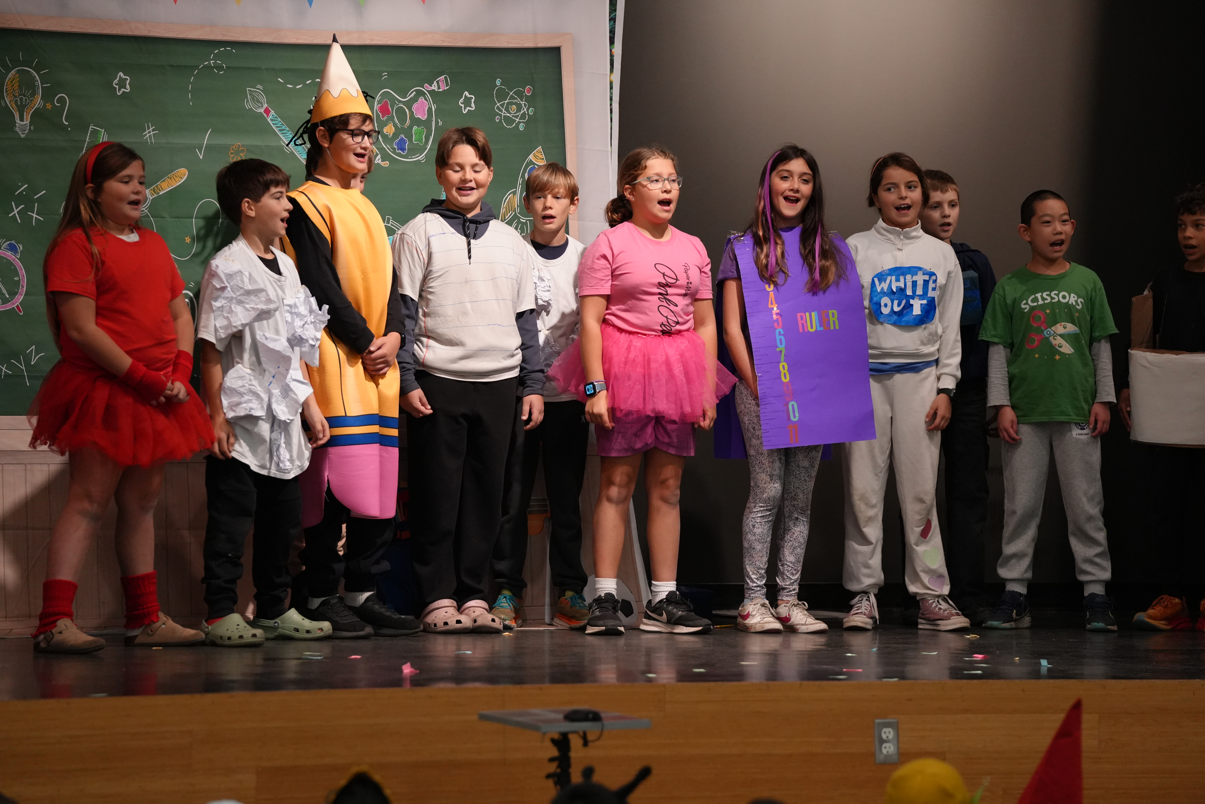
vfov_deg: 7.6
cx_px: 602
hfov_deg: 11.4
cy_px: 402
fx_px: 6058
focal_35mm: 181
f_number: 4
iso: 4000
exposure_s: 1/200
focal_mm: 181
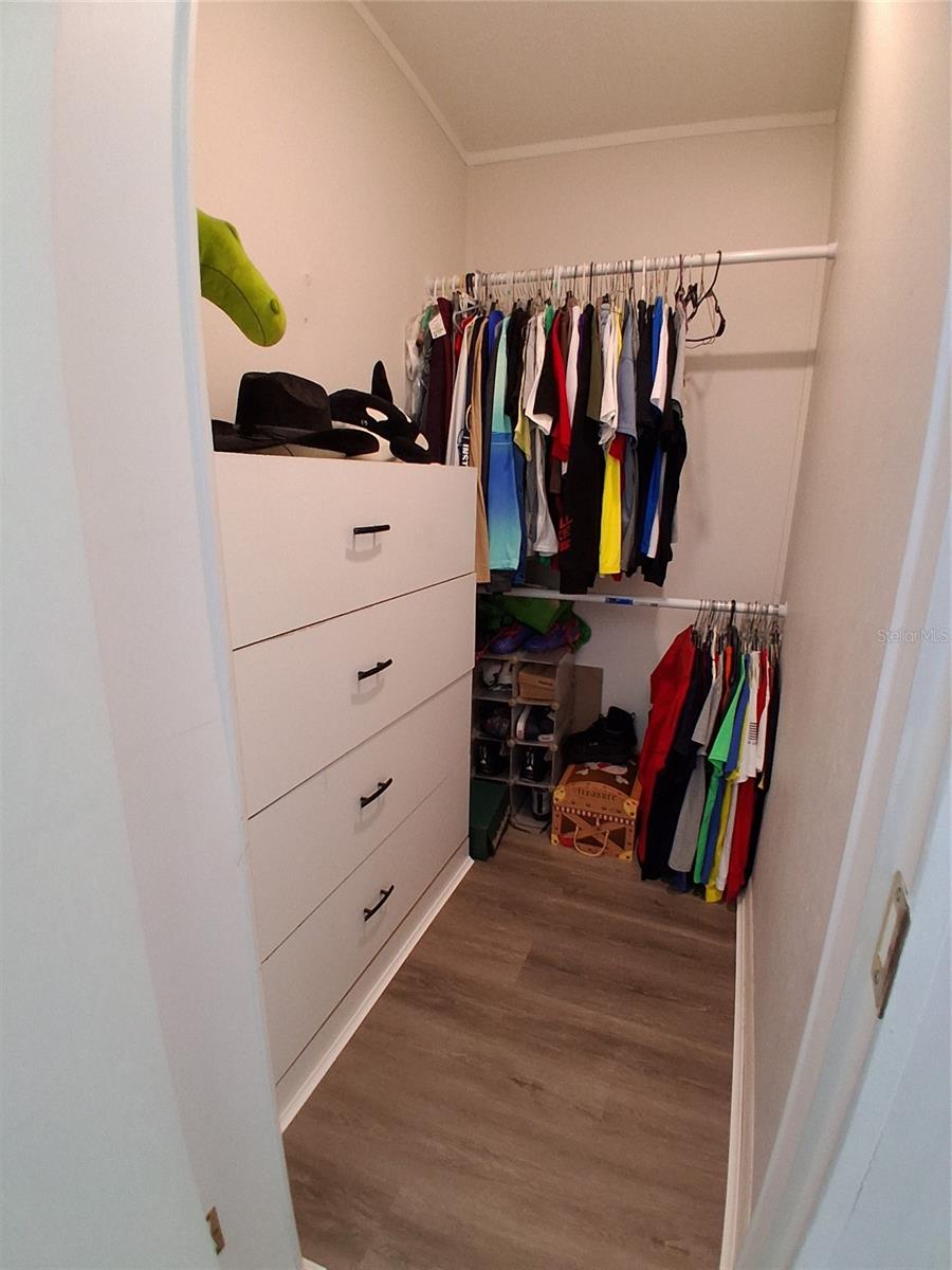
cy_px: 635
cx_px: 476
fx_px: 623
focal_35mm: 17
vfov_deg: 91.0
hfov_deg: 74.7
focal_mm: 1.4
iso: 320
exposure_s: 1/40
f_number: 2.2
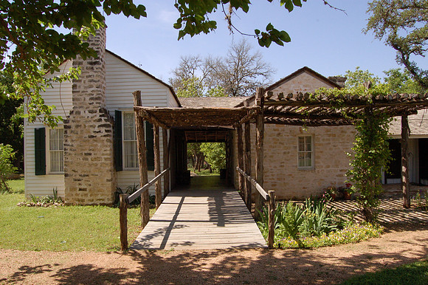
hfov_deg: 67.4
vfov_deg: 47.9
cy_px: 142
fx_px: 321
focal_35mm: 27
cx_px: 214
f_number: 13
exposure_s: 1/320
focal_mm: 18
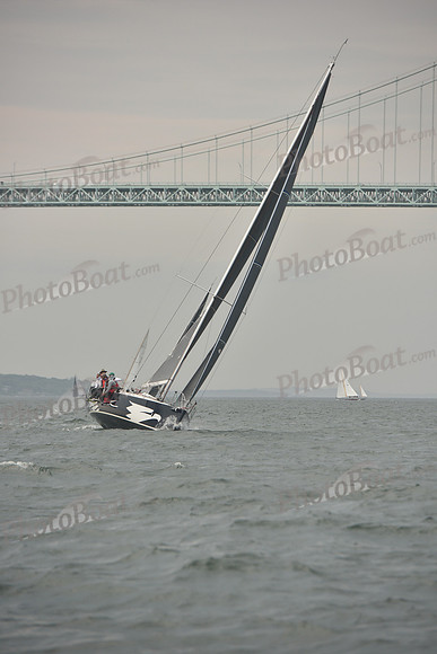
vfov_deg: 10.3
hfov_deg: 6.9
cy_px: 327
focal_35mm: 200
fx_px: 3639
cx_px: 218
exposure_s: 1/500
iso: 250
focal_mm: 200
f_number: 5.6
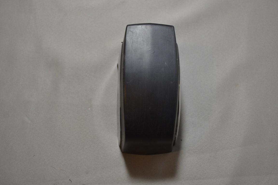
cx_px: 139
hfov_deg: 46.4
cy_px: 92
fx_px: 324
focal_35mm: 42
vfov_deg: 31.9
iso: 400
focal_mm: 28
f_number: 4.5
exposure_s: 1/30
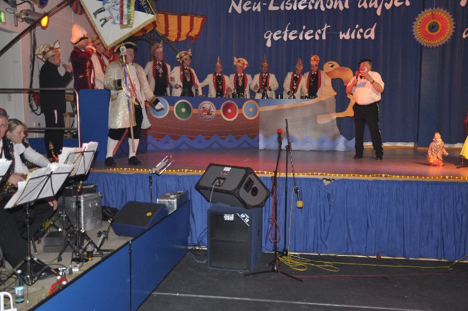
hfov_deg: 57.3
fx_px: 428
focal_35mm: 33
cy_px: 156
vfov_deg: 39.9
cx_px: 234
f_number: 5
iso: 400
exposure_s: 1/60
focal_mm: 22
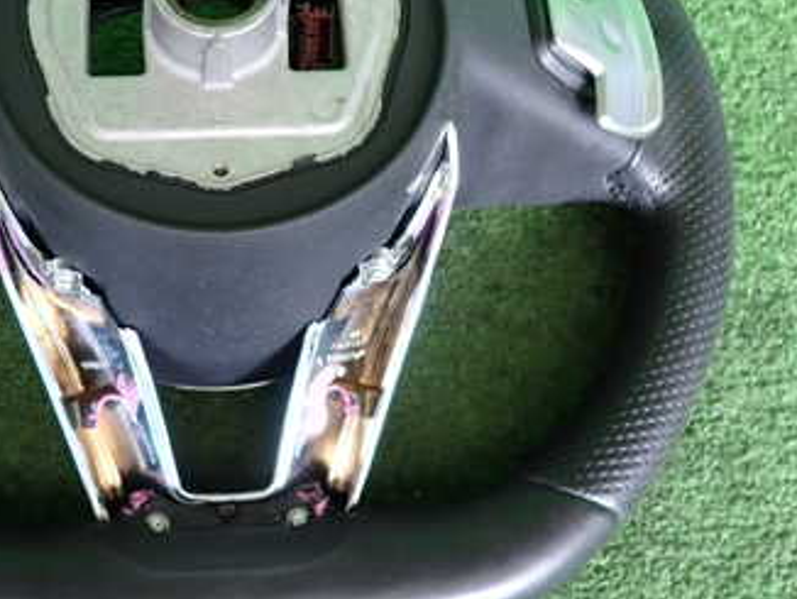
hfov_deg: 40.5
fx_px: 1060
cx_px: 244
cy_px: 213
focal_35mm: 46
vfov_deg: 31.4
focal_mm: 4.5
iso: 200
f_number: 2
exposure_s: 1/30
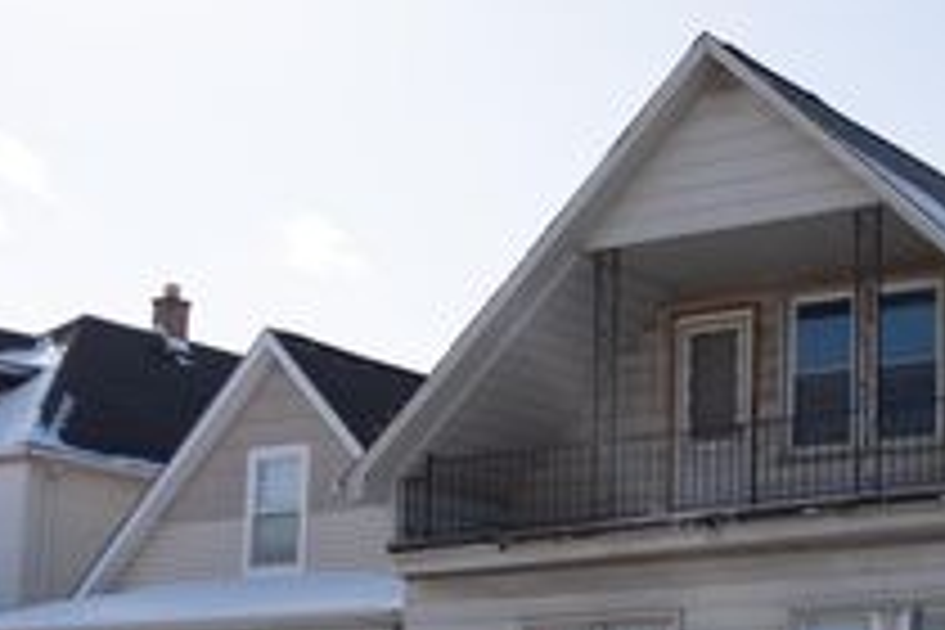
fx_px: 1811
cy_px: 583
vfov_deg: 19.3
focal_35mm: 69
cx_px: 1012
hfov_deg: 27.1
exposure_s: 1/1000
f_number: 4
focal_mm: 19.2
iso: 125
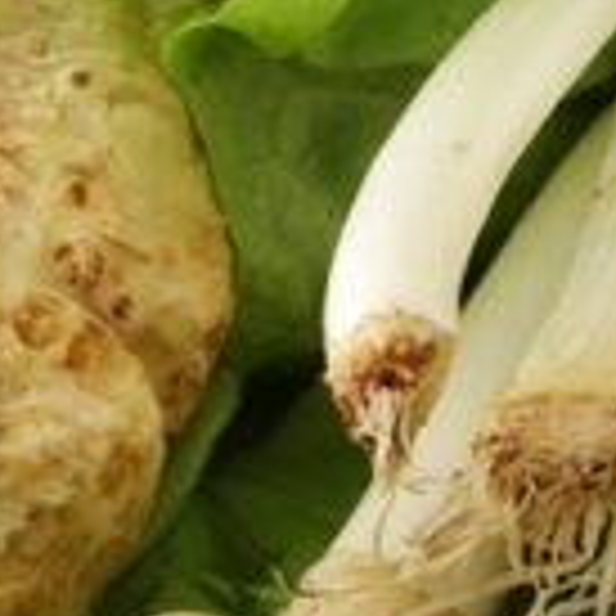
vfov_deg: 7.6
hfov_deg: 7.6
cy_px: 202
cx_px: 402
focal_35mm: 230
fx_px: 4639
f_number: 11
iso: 200
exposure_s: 1/30
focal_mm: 55
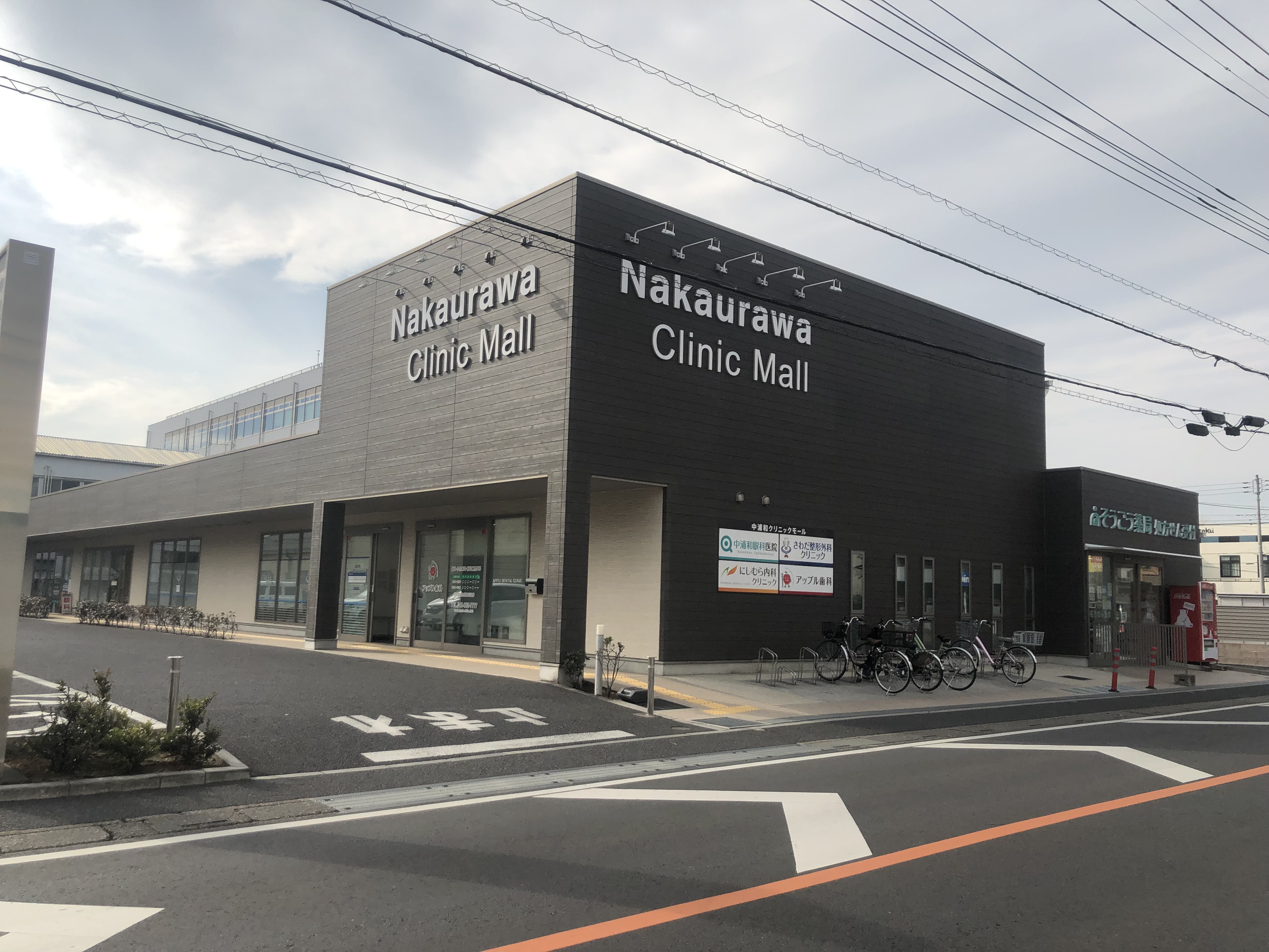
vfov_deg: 49.7
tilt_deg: +7.5
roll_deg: -1.6
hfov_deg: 63.4
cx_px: 634
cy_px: 476
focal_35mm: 28
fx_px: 1026
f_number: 1.8
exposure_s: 1/2525
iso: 20
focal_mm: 4
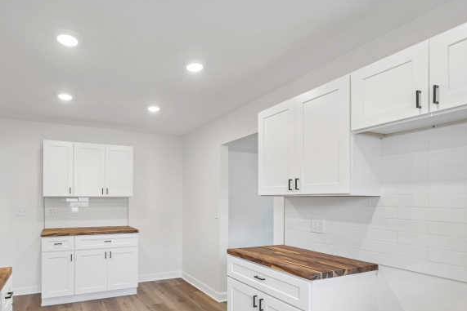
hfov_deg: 79.7
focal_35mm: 21
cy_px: 194
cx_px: 175
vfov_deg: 58.8
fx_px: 272
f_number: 8
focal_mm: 16
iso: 500
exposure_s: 1/30
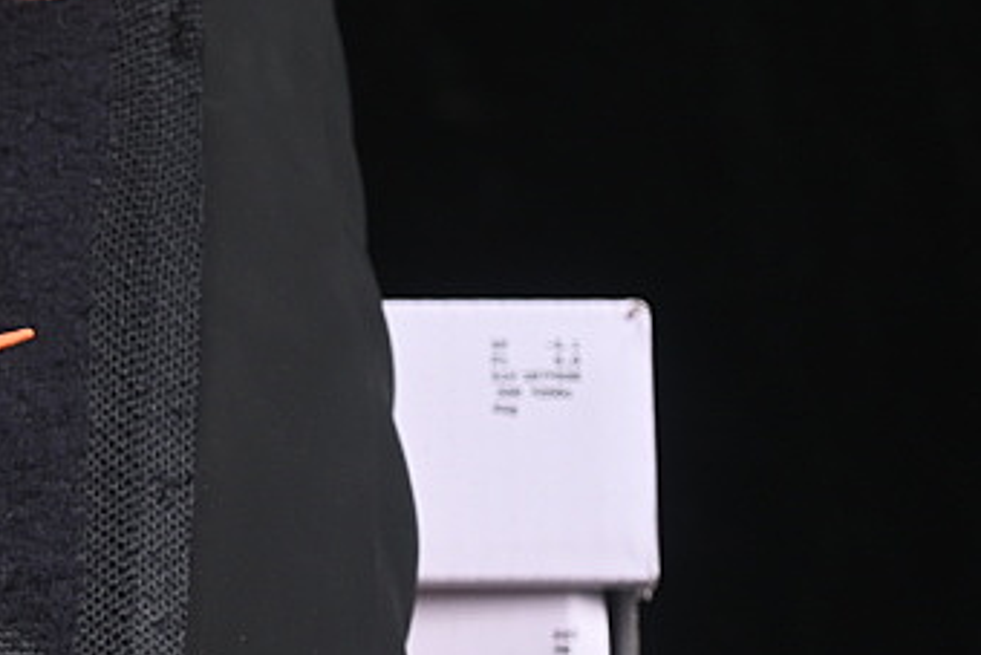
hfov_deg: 8.5
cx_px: -410
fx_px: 6488
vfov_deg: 5.8
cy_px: 485
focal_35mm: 238
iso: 160
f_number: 6.3
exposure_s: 1/60
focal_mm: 50
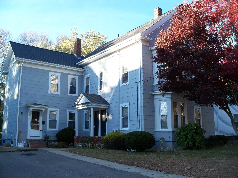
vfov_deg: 40.7
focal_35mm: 35
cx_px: 119
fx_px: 241
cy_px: 89
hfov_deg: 52.6
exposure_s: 1/100
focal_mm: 6.2
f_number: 3.5
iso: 64
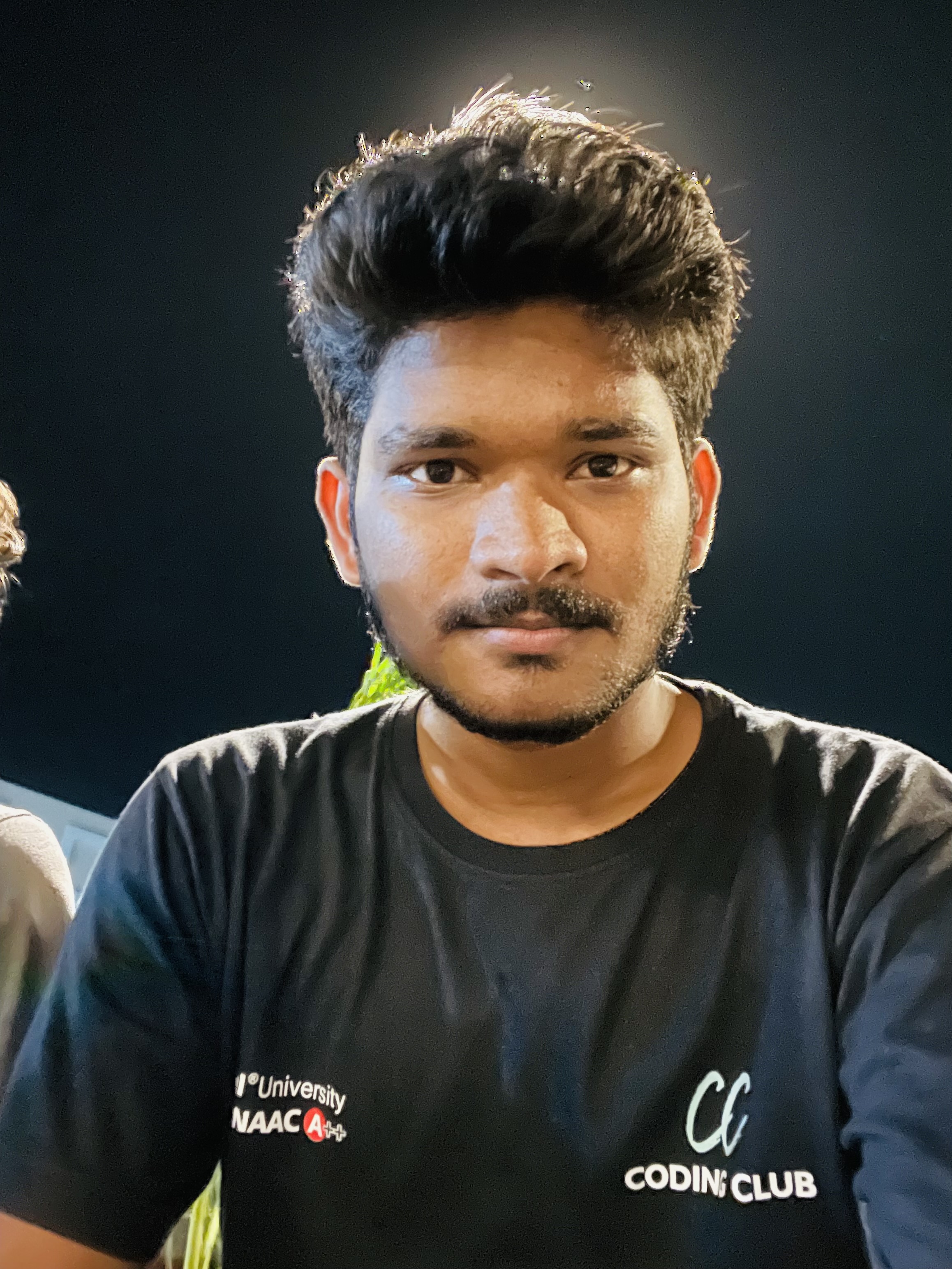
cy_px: 634
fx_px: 1100
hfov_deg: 46.8
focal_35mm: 30
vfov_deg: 60.0
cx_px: 476
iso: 1600
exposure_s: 1/14
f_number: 2.2
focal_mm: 2.71
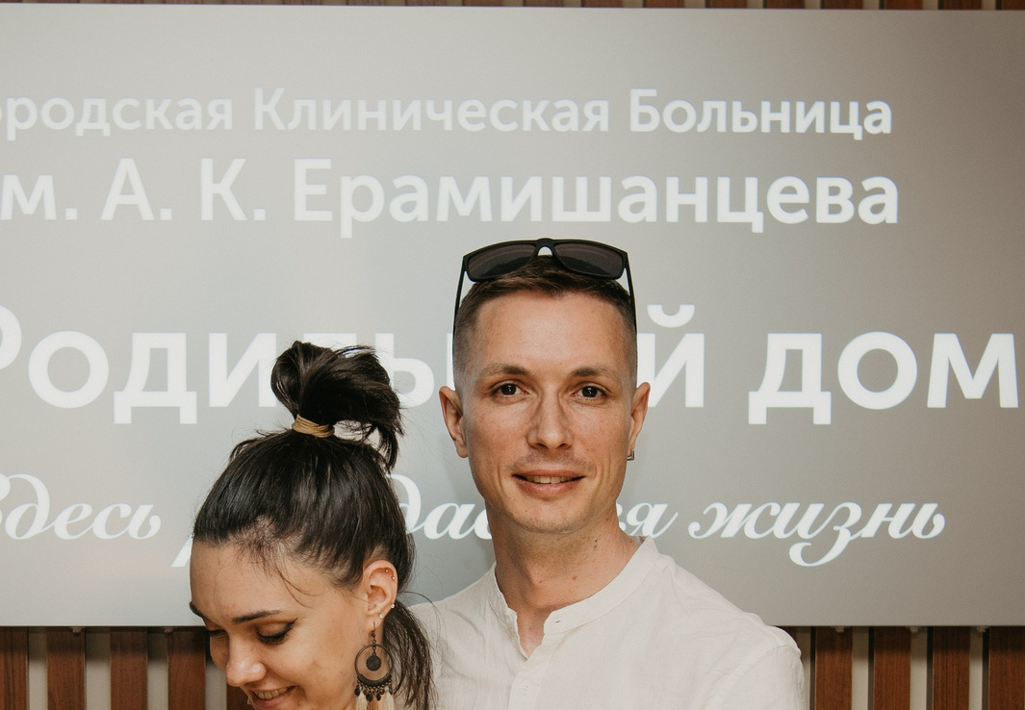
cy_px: 773
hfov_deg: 22.0
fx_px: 2623
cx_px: 304
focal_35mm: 91
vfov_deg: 15.1
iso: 160
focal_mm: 34
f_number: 4
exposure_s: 1/160
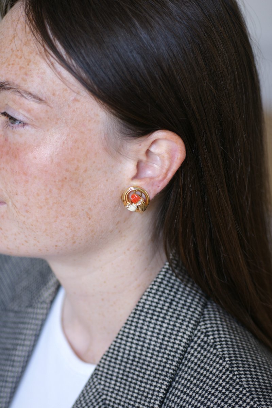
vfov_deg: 19.5
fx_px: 1190
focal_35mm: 105
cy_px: 204
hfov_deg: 13.0
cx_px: 136
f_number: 2.8
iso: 250
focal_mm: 70
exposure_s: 1/125
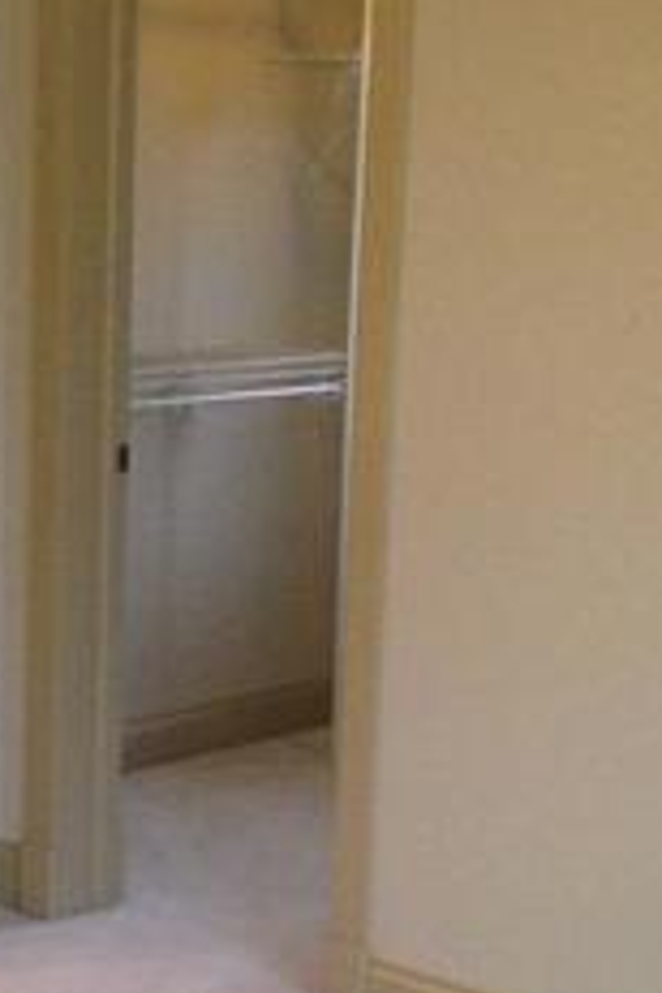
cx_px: 140
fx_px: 2620
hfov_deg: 14.3
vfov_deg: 21.4
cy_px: 645
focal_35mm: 95
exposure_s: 1/20
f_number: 2.4
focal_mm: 4.13
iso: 250
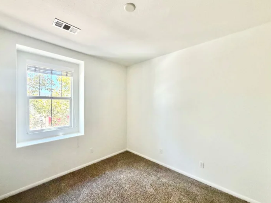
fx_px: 117
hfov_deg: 98.1
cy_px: 102
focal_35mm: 15
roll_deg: +0.1
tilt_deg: -0.1
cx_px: 130
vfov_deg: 81.8
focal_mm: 2.22
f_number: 2.2
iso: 320
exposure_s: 1/101
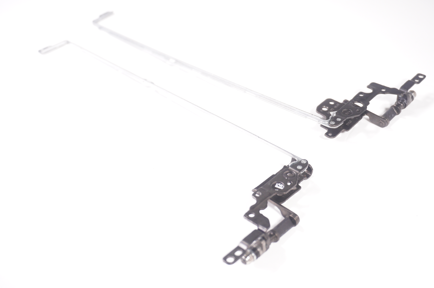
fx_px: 596
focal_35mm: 50
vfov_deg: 27.2
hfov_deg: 40.0
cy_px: 144
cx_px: 217
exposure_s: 1/200
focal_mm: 33
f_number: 5
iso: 800
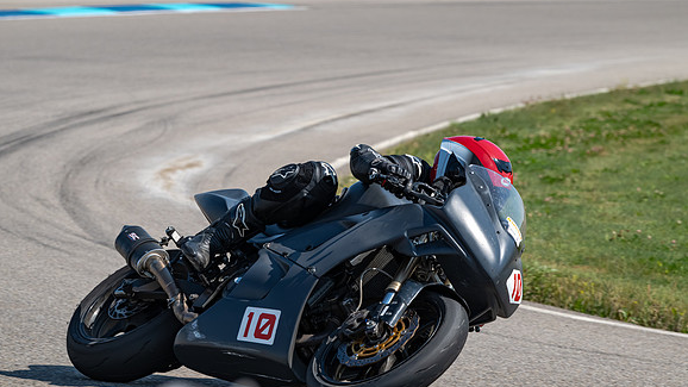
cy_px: 213
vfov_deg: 4.0
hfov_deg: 7.1
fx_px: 5564
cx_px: 344
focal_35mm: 305
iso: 640
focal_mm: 290
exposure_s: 1/1250
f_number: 11
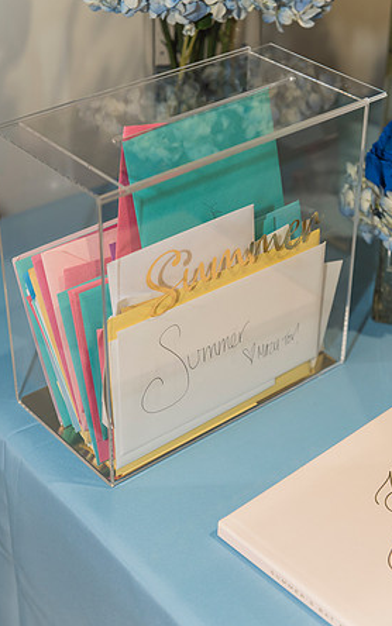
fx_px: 1093
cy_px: 313
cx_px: 203
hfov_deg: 20.3
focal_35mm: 64
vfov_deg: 32.0
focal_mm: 62
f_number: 4
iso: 1250
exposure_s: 1/100
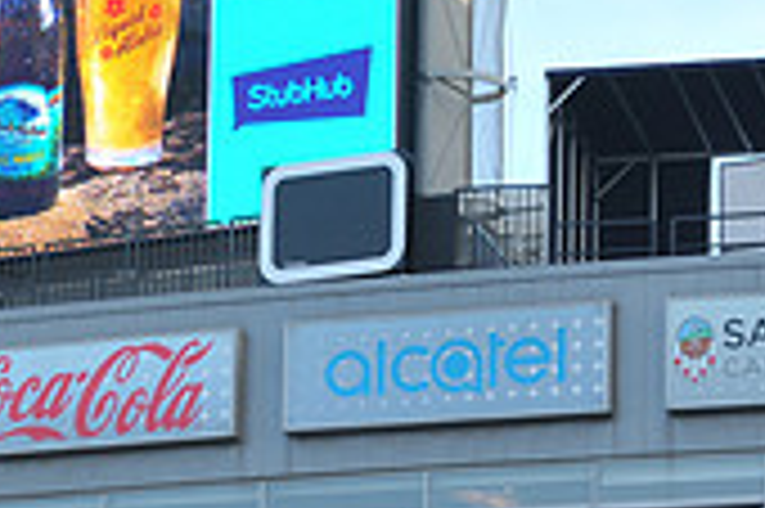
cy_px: 45
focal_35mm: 273
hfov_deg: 7.5
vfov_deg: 5.0
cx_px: -135
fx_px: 5796
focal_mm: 80
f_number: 8
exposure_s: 1/200
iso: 400
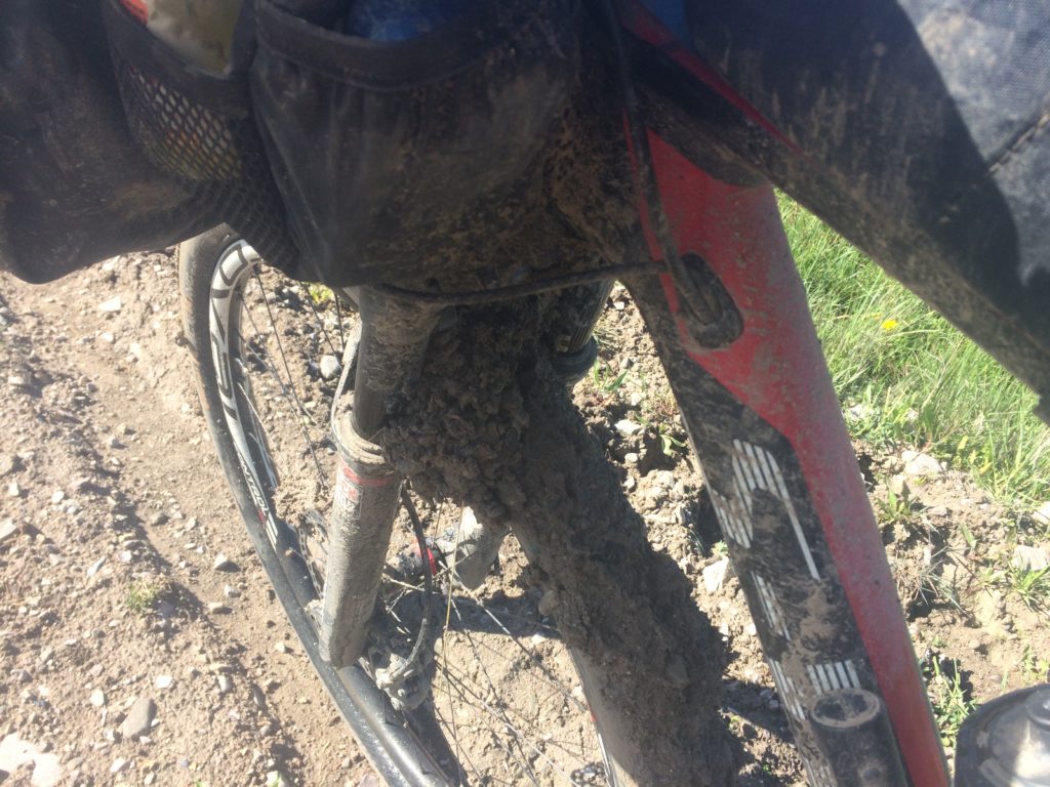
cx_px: 525
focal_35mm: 29
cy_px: 394
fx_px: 880
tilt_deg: -32.1
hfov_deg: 61.7
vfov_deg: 48.2
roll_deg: -8.6
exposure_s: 1/631
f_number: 2.2
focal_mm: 4.15
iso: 32
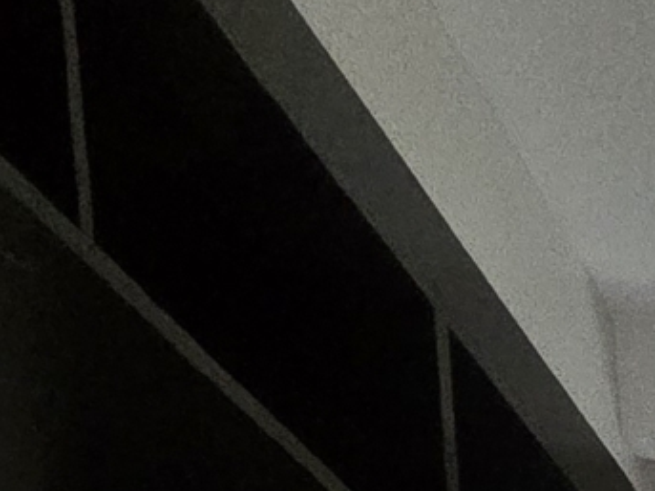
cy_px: 1697
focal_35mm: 97
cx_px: 1692
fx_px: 1835
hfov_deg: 13.2
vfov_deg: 9.5
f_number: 2.2
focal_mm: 2.2
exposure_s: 1/359
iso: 250
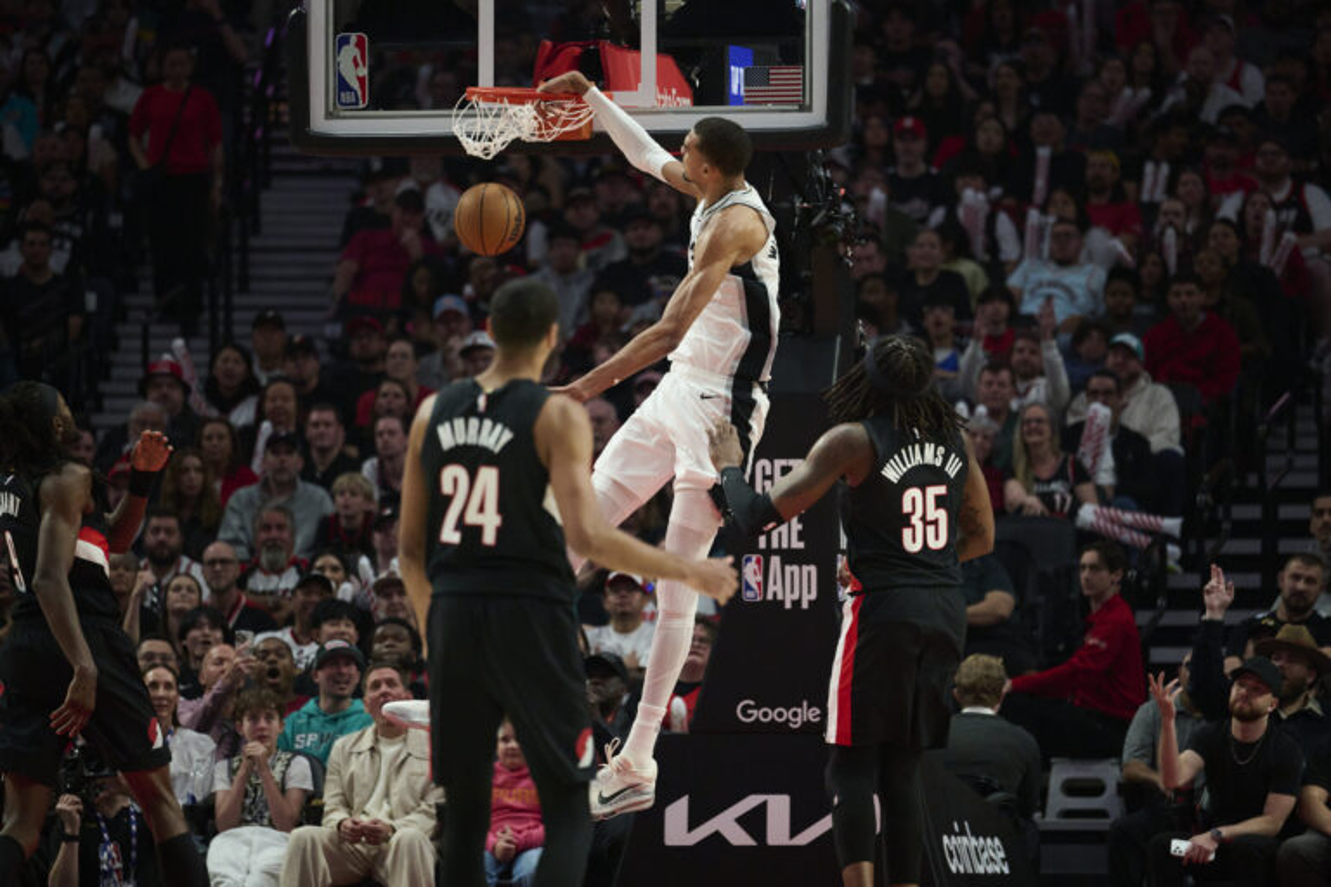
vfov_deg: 6.9
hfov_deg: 10.3
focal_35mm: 200
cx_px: 666
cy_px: 444
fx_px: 7394
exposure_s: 1/1919
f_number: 2.8
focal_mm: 200
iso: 4000
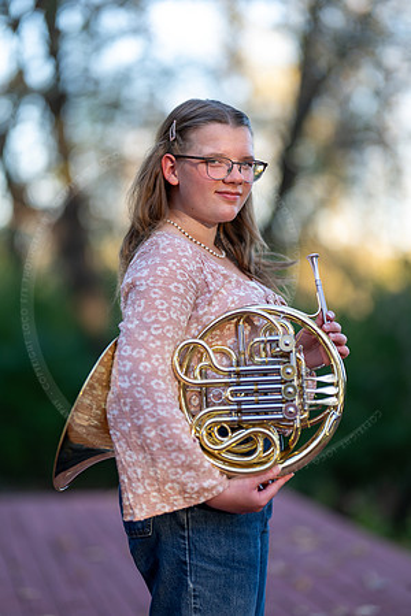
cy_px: 308
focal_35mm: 85
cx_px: 206
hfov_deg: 16.1
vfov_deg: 23.9
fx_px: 1456
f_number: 1.2
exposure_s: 1/640
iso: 160
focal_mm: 85
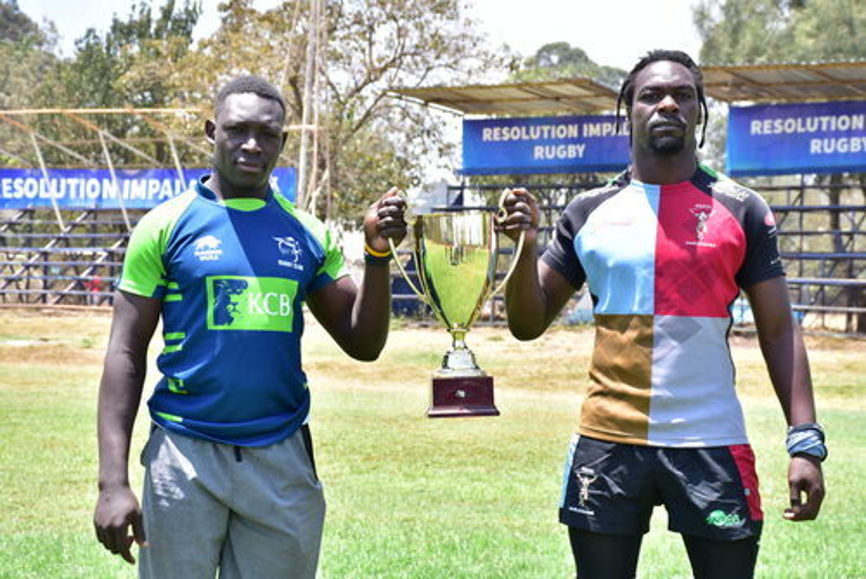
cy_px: 290
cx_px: 433
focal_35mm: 90
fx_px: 2166
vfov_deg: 15.2
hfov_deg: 22.6
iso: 200
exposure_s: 1/200
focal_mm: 60
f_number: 8
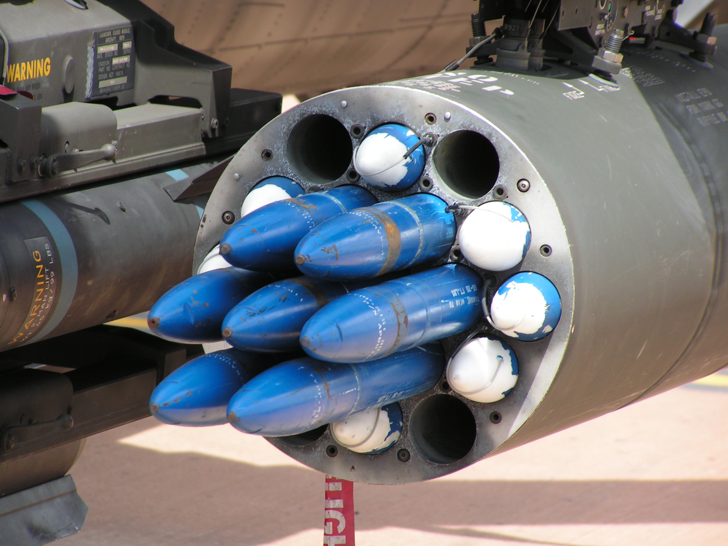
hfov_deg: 6.1
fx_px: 6856
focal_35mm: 326
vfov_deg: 4.6
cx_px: 364
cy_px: 273
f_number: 4
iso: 50
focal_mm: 54.1
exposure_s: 1/400
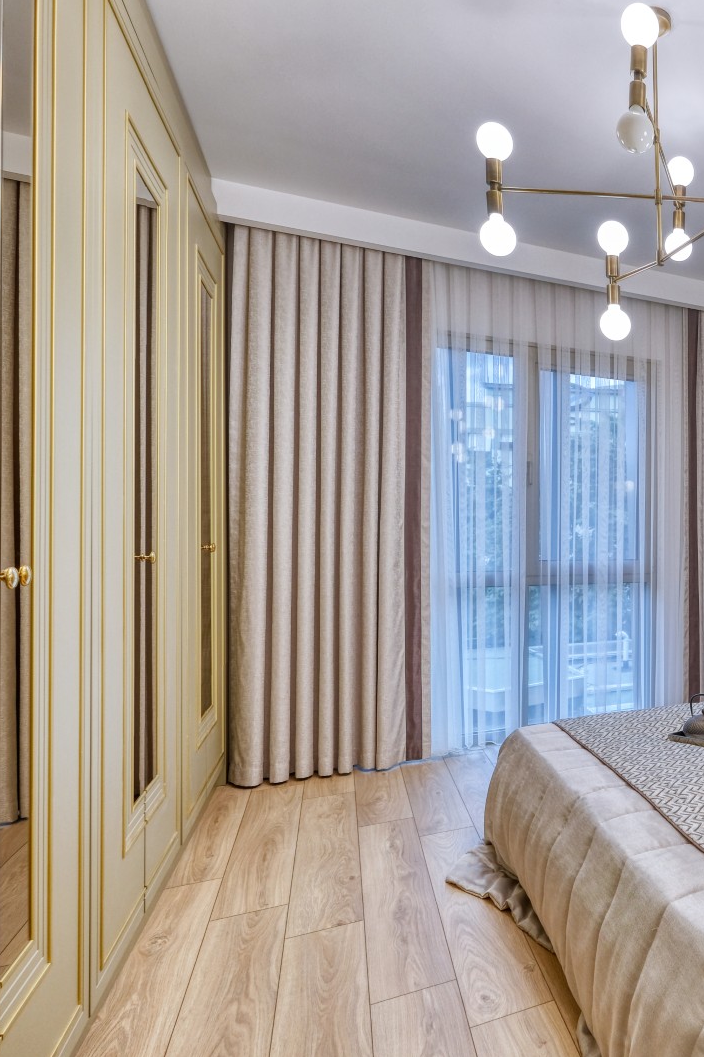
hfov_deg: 43.4
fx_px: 675
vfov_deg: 76.1
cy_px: 537
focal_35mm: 23
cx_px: 765
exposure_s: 1/20
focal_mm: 10
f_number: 5.6
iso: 320
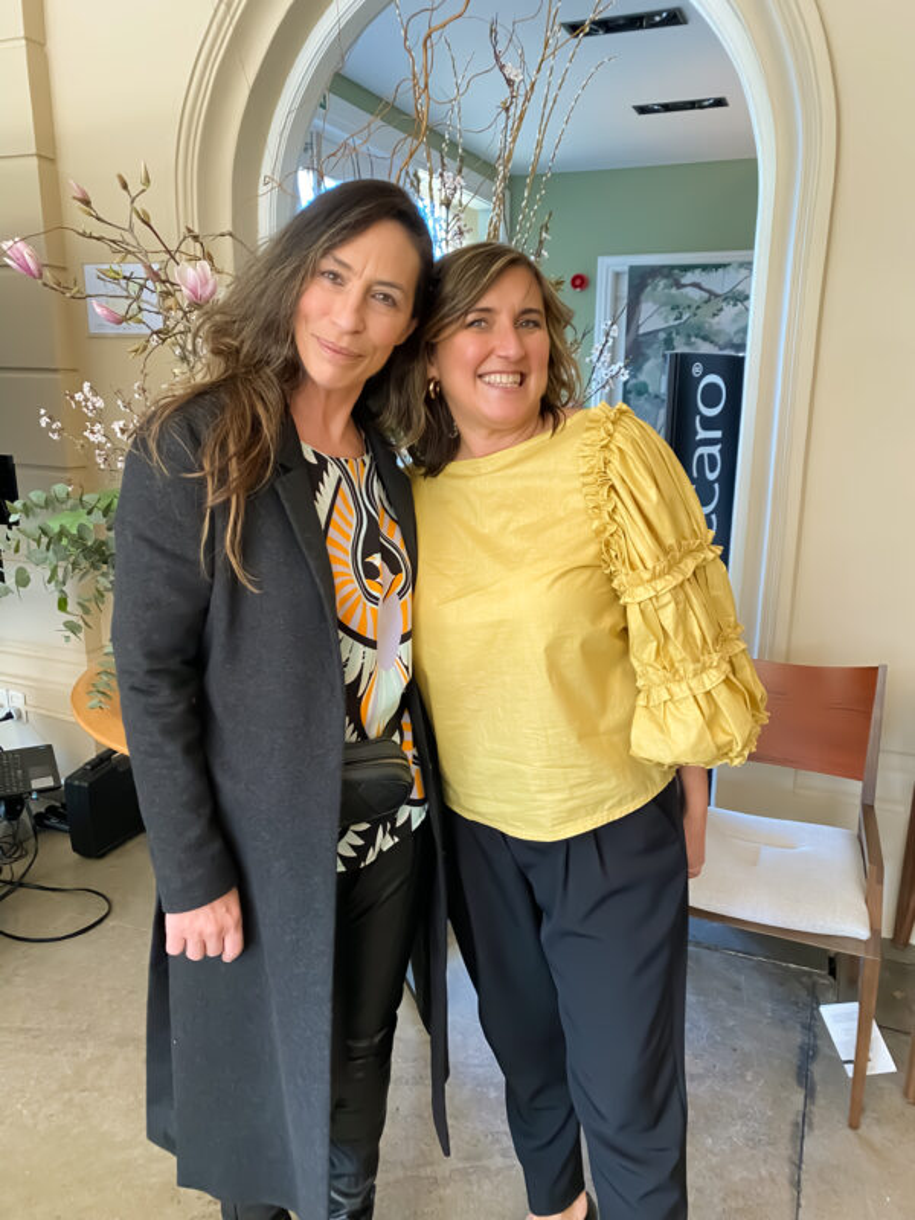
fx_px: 916
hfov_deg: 53.1
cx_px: 458
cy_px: 610
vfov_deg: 67.3
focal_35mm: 26
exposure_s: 1/60
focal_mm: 4.25
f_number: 1.8
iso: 100
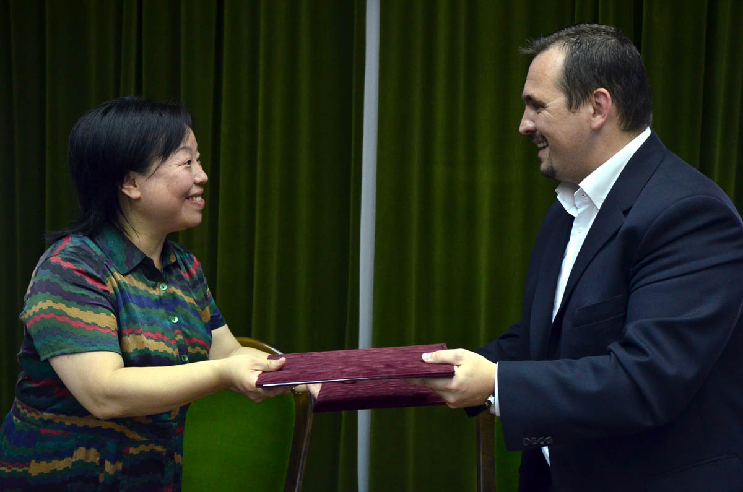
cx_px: 372
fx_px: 1081
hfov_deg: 37.9
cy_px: 246
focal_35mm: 52
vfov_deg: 25.6
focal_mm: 35
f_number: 5
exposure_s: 1/160
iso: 1250
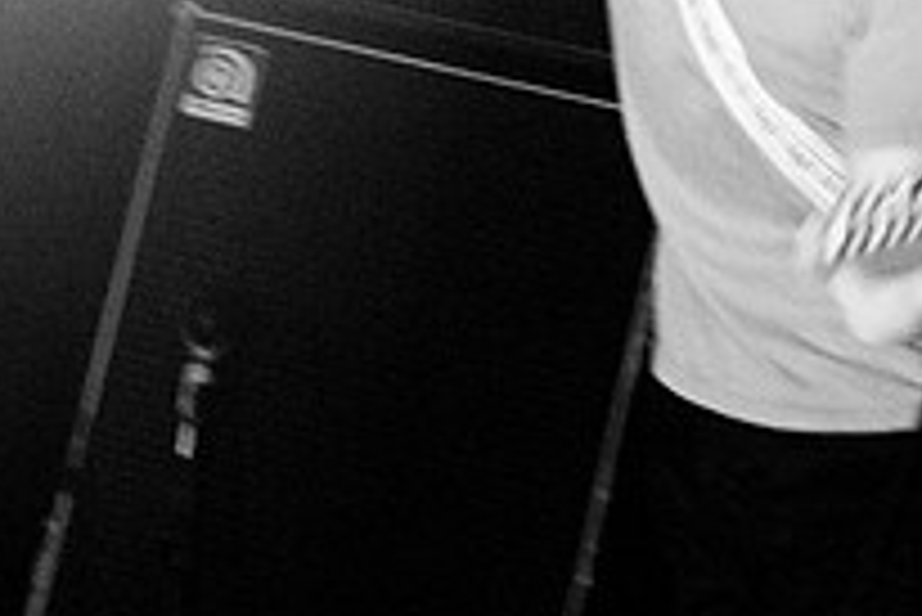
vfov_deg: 10.7
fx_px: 3255
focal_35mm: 127
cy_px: -70
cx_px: 585
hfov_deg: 16.1
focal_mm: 30
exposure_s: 1/100
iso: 800
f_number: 1.6
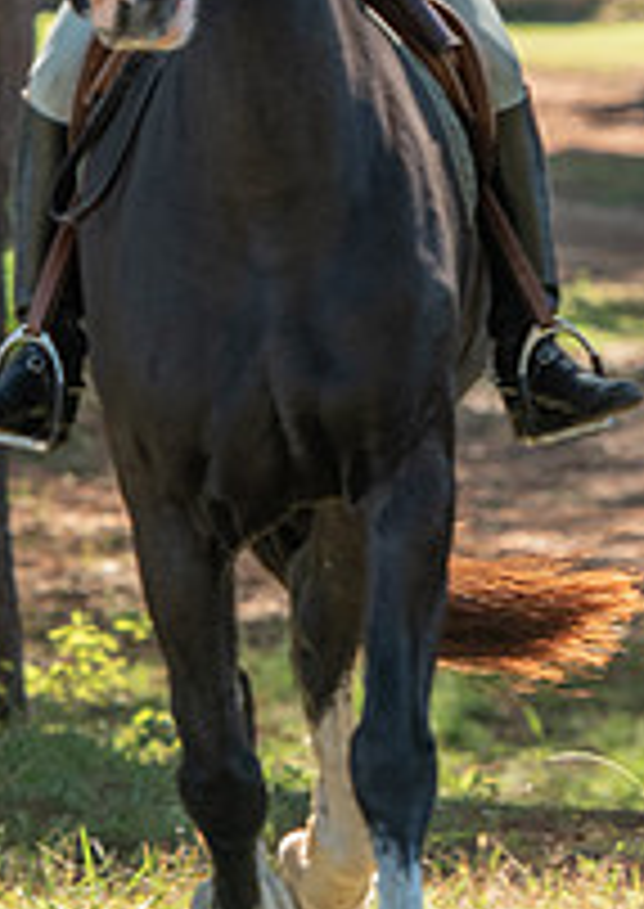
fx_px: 14734
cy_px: 179
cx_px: 369
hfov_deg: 2.5
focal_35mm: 572
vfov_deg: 3.5
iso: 280
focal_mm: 135
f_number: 4
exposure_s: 1/320
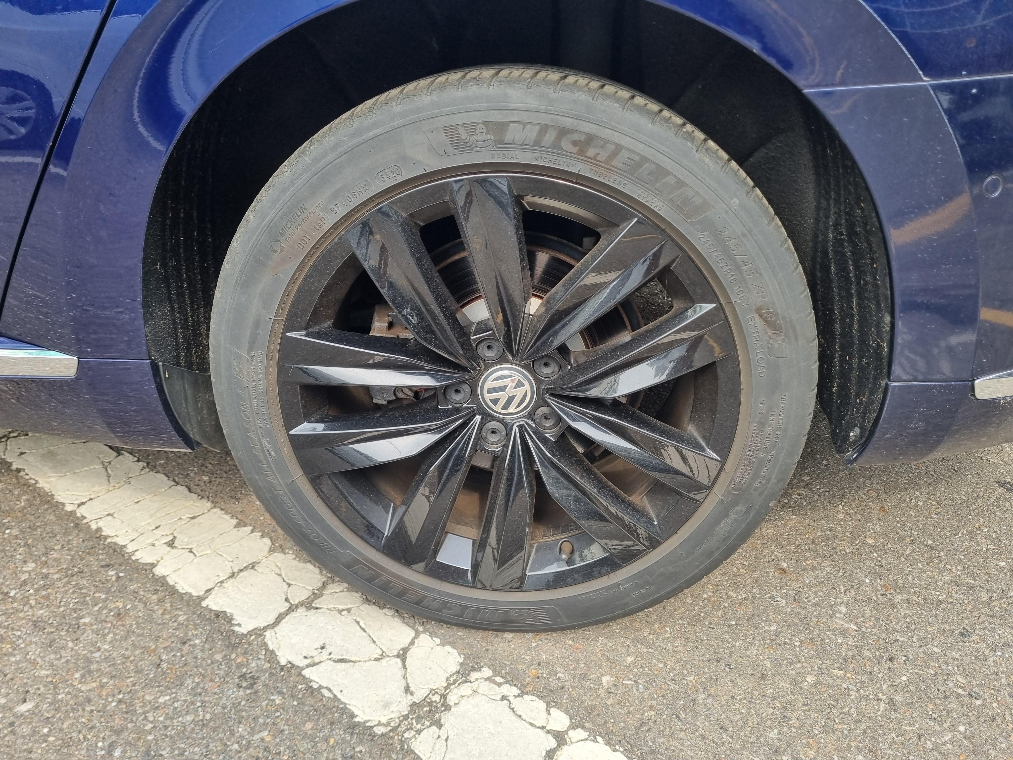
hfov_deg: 67.3
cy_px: 380
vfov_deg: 53.1
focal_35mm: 26
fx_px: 761
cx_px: 506
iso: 50
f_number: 1.8
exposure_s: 1/382
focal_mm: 5.4
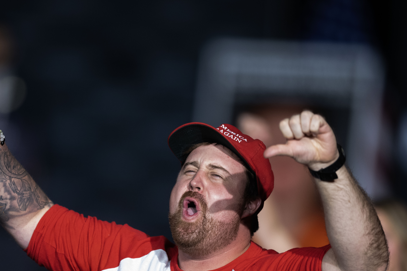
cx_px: 157
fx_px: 6613
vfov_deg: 2.4
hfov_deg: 3.5
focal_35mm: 585
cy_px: 190
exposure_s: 1/1000
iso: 3200
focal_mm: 400
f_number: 2.8
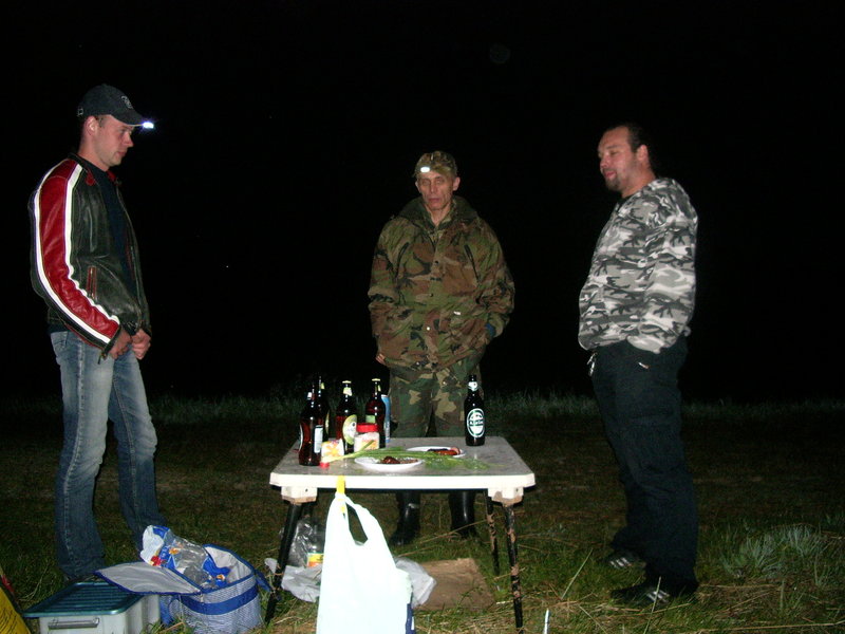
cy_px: 317
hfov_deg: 52.6
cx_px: 422
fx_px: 854
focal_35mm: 35
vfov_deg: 40.7
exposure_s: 1/40
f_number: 2.6
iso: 200
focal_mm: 5.8
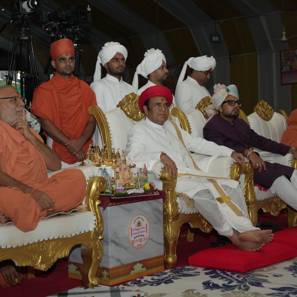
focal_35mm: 61
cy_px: 148
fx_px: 592
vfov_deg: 28.2
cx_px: 157
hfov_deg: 28.2
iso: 2000
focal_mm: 47
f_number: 4
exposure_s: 1/100
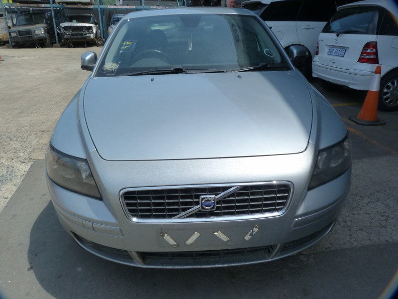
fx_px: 287
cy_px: 150
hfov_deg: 69.4
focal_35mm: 25
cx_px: 199
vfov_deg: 54.9
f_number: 5.6
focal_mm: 4.5
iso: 125
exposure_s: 1/320
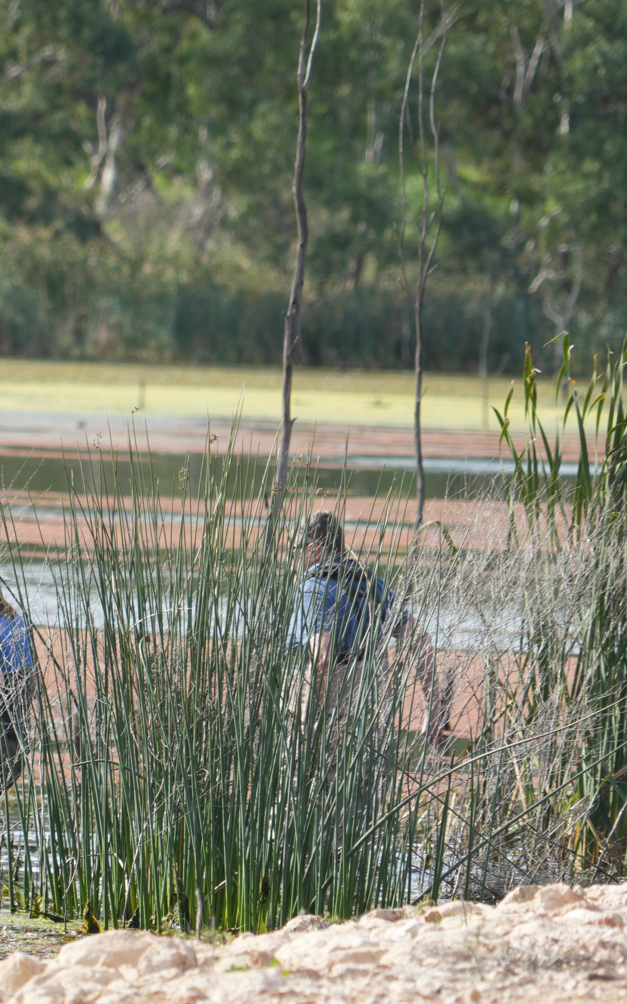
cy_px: 470
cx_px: 120
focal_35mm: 461
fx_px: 12605
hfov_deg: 2.8
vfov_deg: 4.6
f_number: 6.3
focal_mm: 240
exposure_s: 1/250
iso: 200
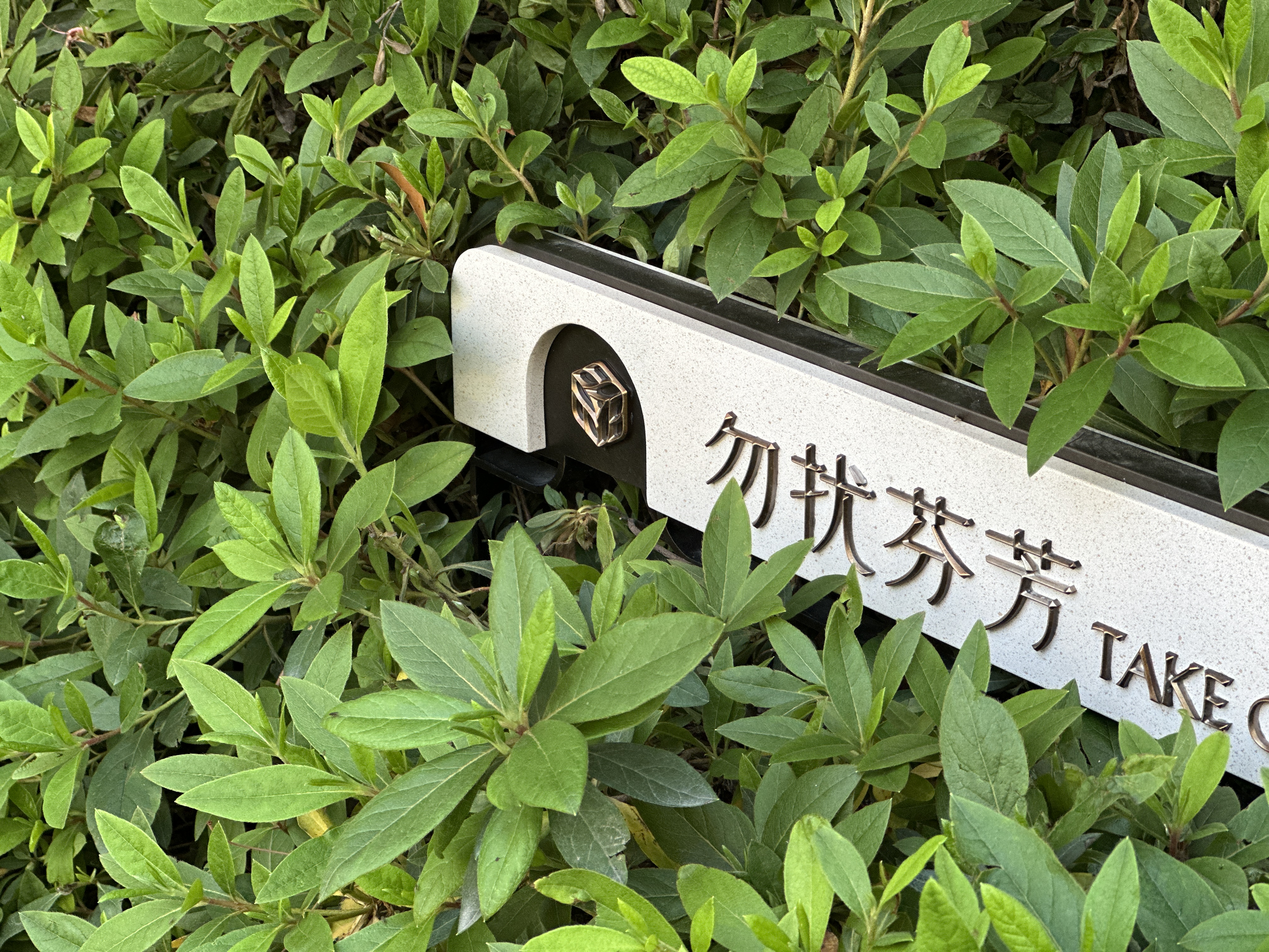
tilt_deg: -25.7
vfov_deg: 19.1
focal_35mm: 77
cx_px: 634
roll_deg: +4.7
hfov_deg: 25.3
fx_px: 2823
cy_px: 476
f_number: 2.8
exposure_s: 1/121
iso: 125
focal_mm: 9
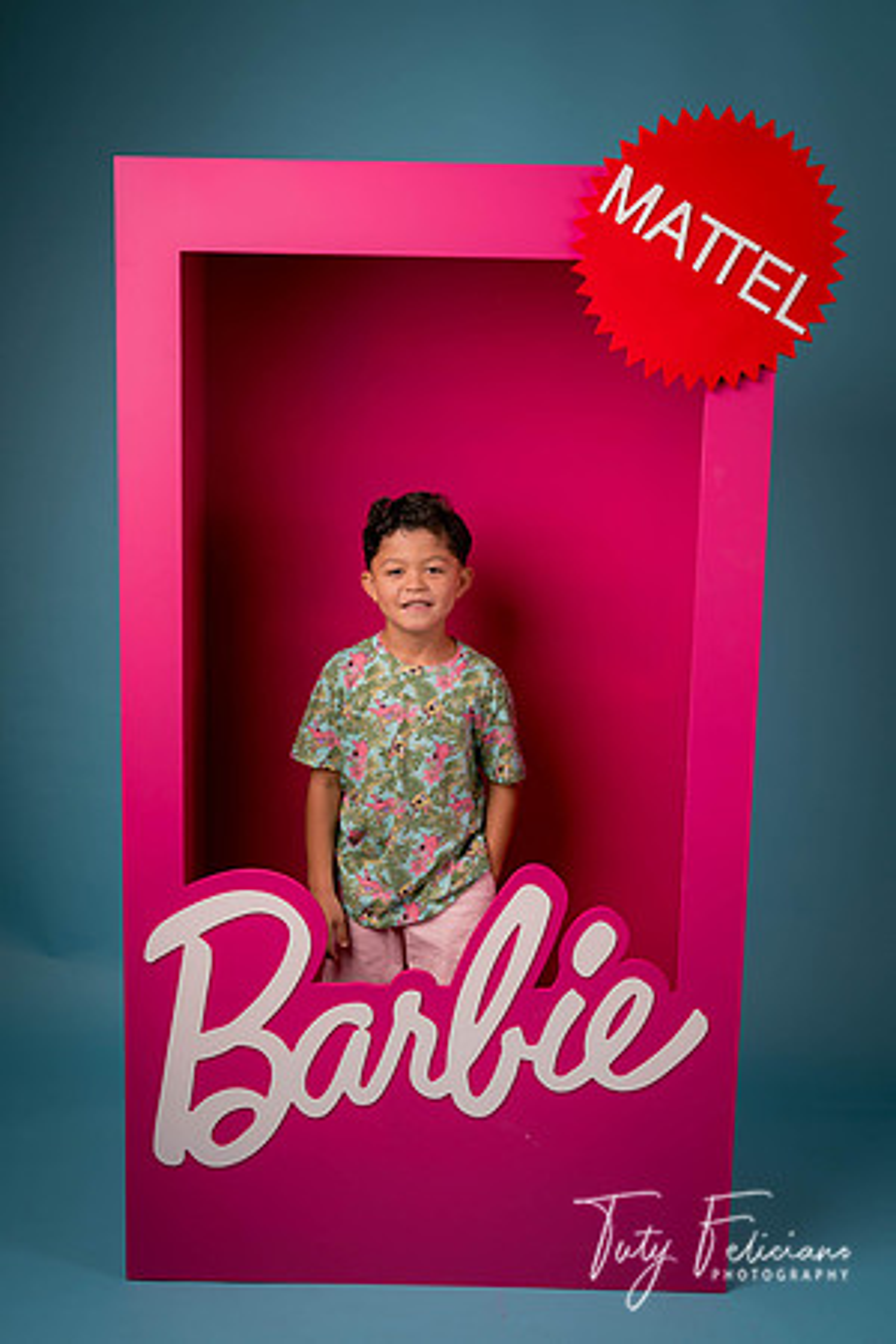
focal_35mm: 38
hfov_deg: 35.1
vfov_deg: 50.7
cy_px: 672
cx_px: 448
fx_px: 1419
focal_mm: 38
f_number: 7.1
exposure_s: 1/160
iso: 125
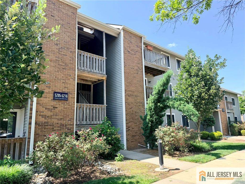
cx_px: 122
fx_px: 170
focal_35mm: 24
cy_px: 92
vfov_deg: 56.8
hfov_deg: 71.6
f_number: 1.78
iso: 100
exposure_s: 1/1522
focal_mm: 6.76
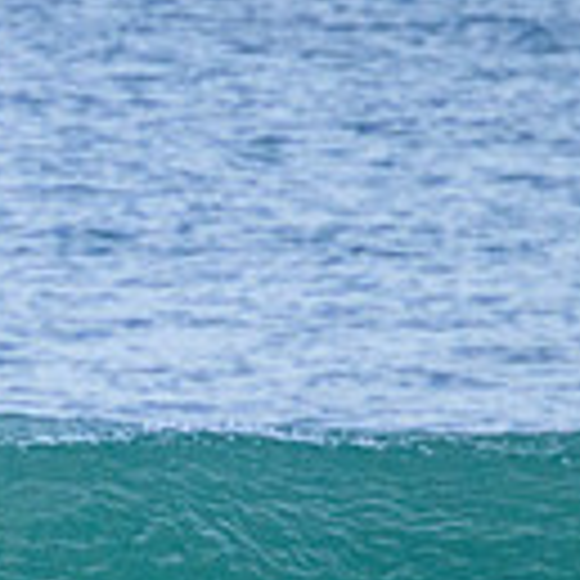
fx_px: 57779
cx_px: -310
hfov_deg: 0.6
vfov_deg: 0.6
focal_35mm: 3048
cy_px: 686
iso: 3200
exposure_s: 1/2000
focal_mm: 800
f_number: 11
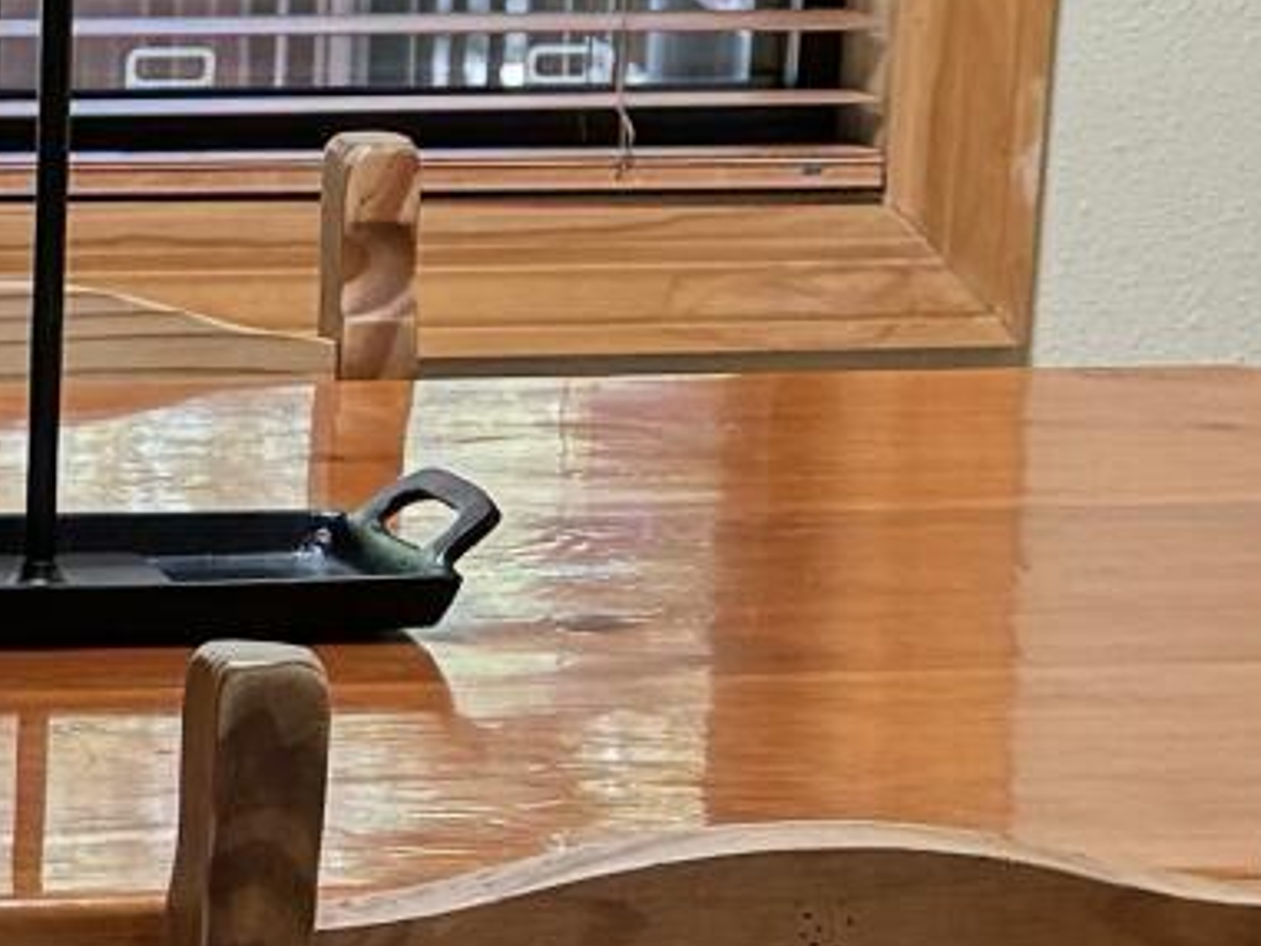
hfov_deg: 10.2
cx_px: -569
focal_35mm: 189
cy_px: 820
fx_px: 6887
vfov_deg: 7.8
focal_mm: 6.76
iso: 160
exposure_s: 1/120
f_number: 1.78
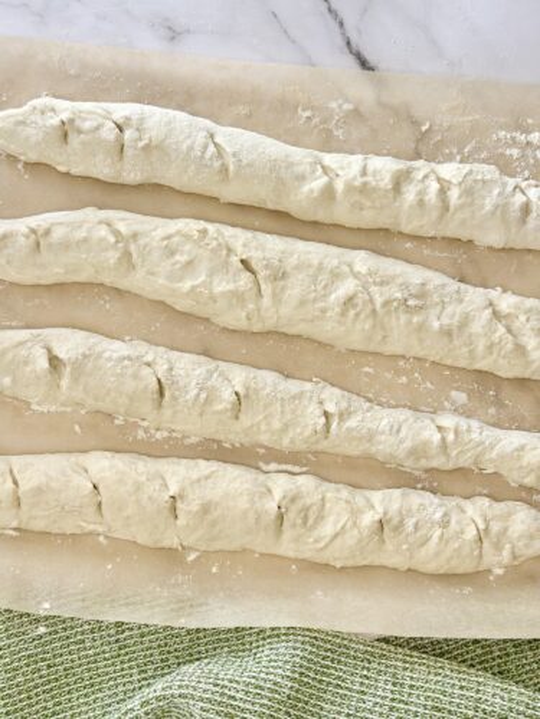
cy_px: 360
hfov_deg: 30.3
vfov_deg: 39.7
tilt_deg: -81.7
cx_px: 270
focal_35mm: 48
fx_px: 998
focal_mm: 6.86
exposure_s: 1/329
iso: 80
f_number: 1.78
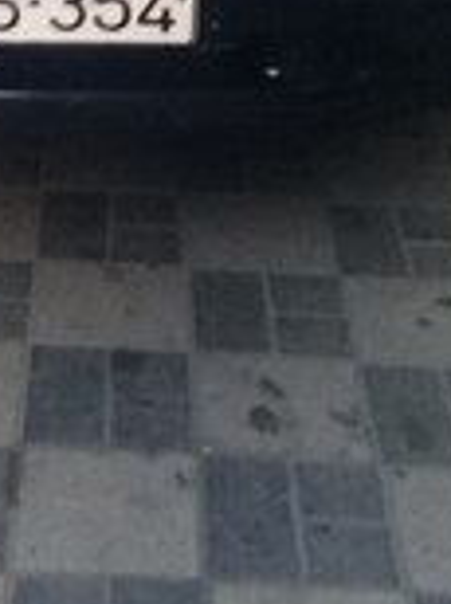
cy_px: -149
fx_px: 1742
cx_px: -20
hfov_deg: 14.5
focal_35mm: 100
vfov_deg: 18.5
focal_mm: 3.3
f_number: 2.2
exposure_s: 1/40
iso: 200
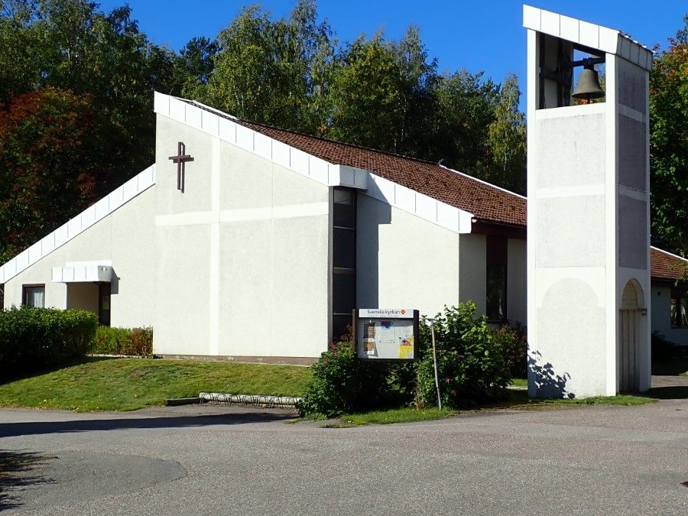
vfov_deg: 26.1
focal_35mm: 56
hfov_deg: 34.3
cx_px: 393
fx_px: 1113
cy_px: 277
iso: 100
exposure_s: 1/160
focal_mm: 6.42
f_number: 10
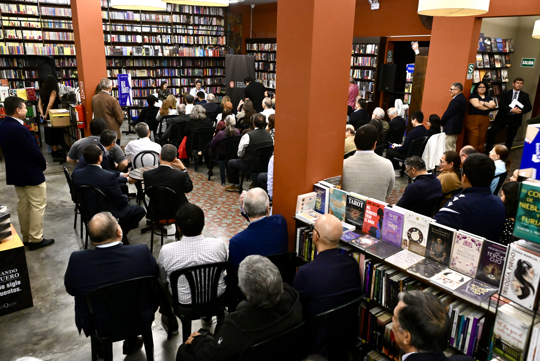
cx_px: 270
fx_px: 420
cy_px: 180
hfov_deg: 65.4
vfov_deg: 46.5
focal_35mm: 28
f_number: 5.6
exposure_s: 1/125
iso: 6400
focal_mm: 28
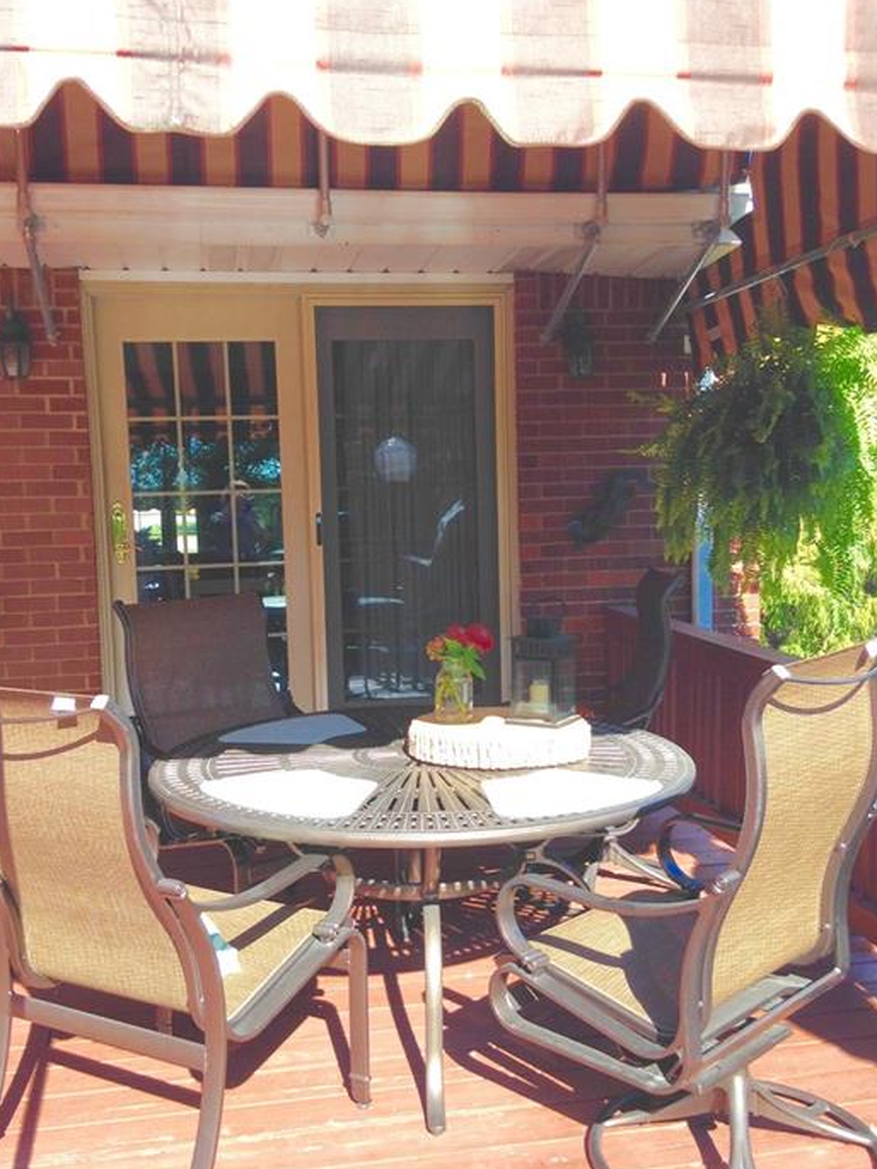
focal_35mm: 37
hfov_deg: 38.7
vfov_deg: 50.1
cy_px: 608
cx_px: 418
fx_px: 1249
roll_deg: +0.8
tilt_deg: -6.8
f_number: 2.4
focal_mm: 4.12
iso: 50
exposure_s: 1/379
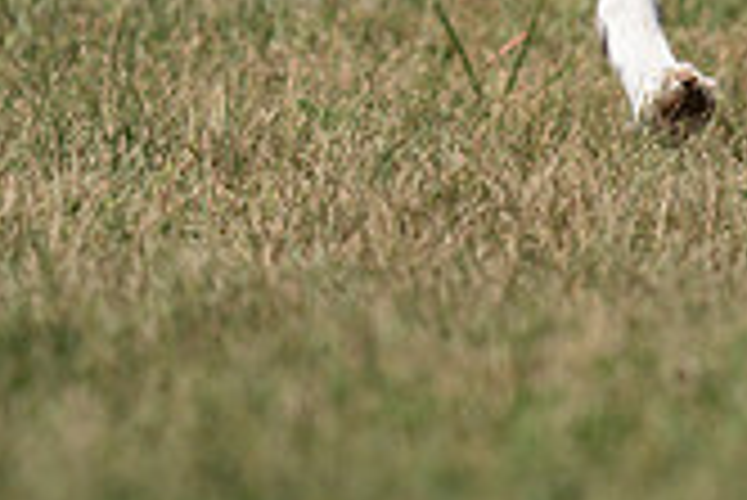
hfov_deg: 1.6
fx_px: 26209
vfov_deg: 1.1
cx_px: 904
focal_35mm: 1262
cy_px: -300
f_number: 6.3
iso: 640
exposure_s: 1/4000
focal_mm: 362
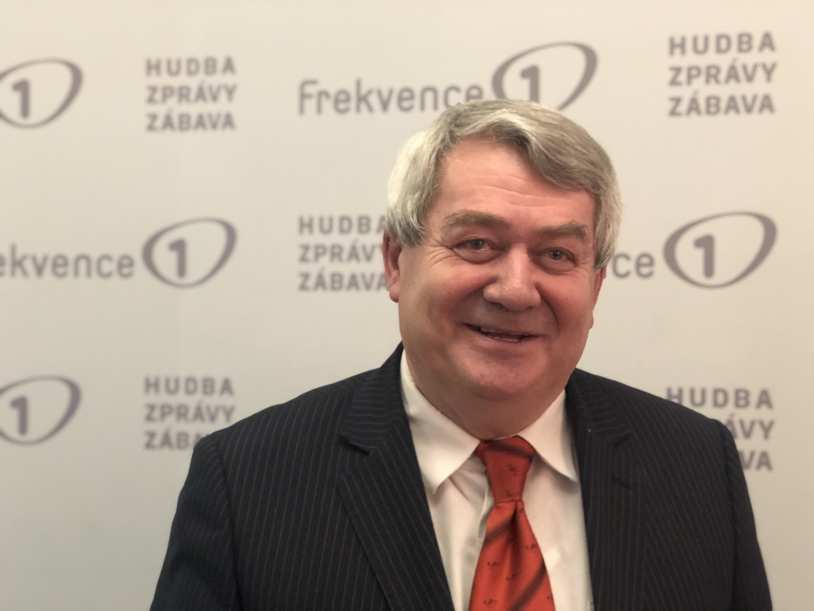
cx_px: 407
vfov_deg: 25.7
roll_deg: -0.9
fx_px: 1340
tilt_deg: -1.4
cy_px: 306
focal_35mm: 57
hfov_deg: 33.8
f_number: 2.8
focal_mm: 6.6
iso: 640
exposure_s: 1/33
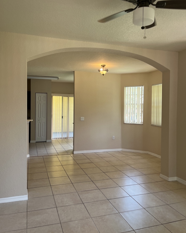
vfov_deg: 62.1
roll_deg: -0.8
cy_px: 108
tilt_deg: -0.4
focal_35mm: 28
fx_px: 193
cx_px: 92
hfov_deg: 51.5
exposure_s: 1/122
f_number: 1.6
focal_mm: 5.1
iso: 64
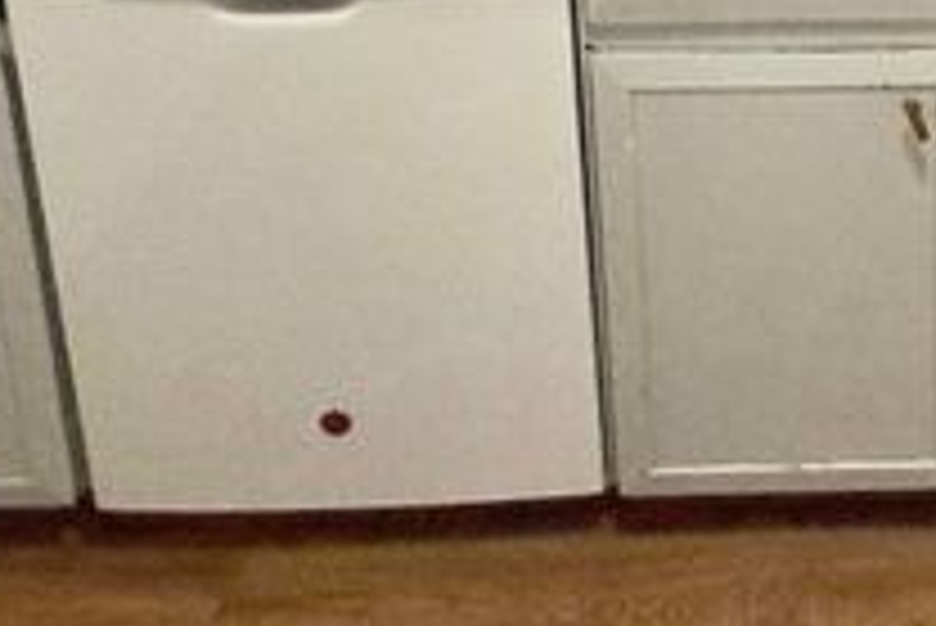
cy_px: -457
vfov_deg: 20.6
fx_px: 1275
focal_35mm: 49
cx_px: 936
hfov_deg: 36.3
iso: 64
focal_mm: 2.22
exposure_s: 1/227
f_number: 2.2
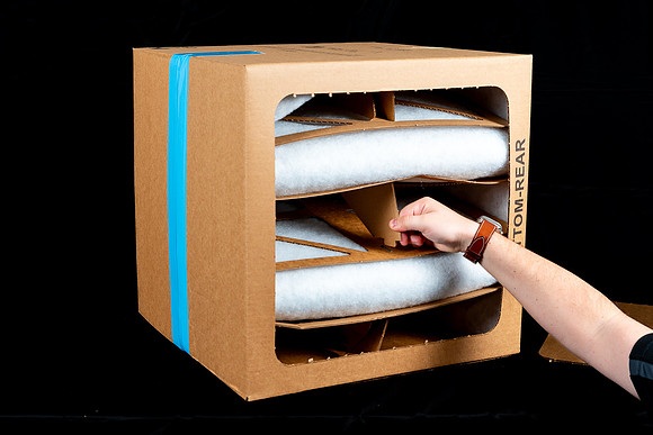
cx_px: 326
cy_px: 218
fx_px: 1179
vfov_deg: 20.9
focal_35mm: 65
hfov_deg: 31.0
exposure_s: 1/125
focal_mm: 65
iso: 160
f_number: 8
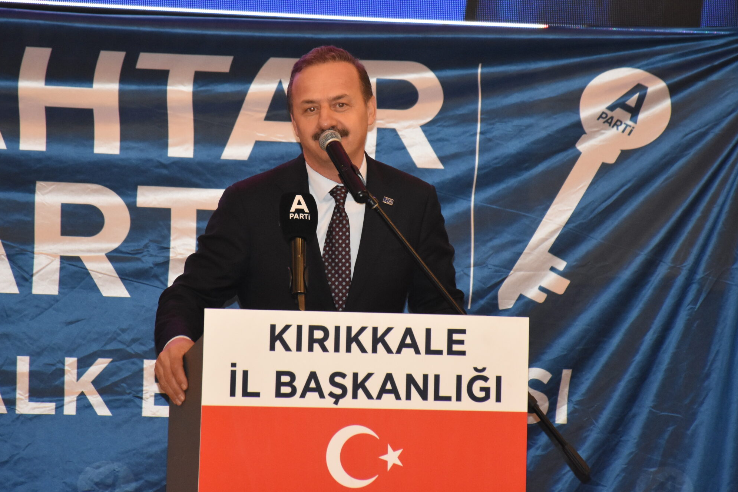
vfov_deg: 5.1
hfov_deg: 7.6
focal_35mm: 270
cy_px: 186
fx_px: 5535
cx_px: 353
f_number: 5.6
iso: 2500
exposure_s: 1/60
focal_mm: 140
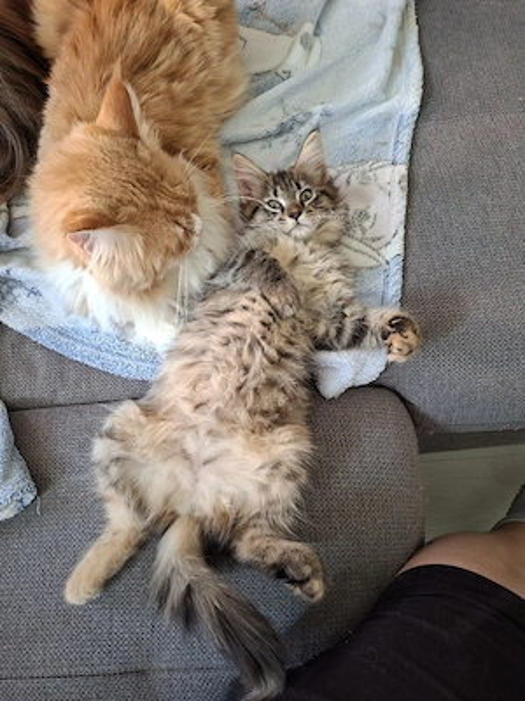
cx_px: 262
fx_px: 465
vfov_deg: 73.9
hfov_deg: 58.9
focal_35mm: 23
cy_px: 350
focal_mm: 5.54
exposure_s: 1/30
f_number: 1.8
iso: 400
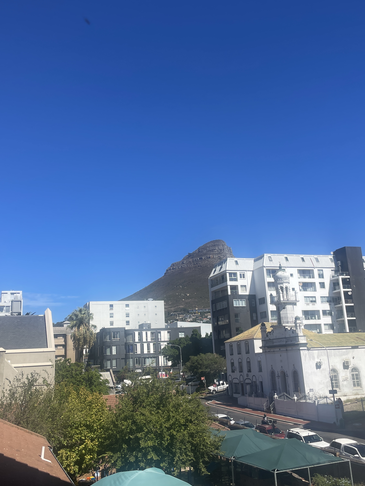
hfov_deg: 40.7
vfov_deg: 52.6
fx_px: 492
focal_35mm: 35
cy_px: 244
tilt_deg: +16.5
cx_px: 169
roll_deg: +3.5
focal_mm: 4.2
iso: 32
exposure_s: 1/3861
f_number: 1.6
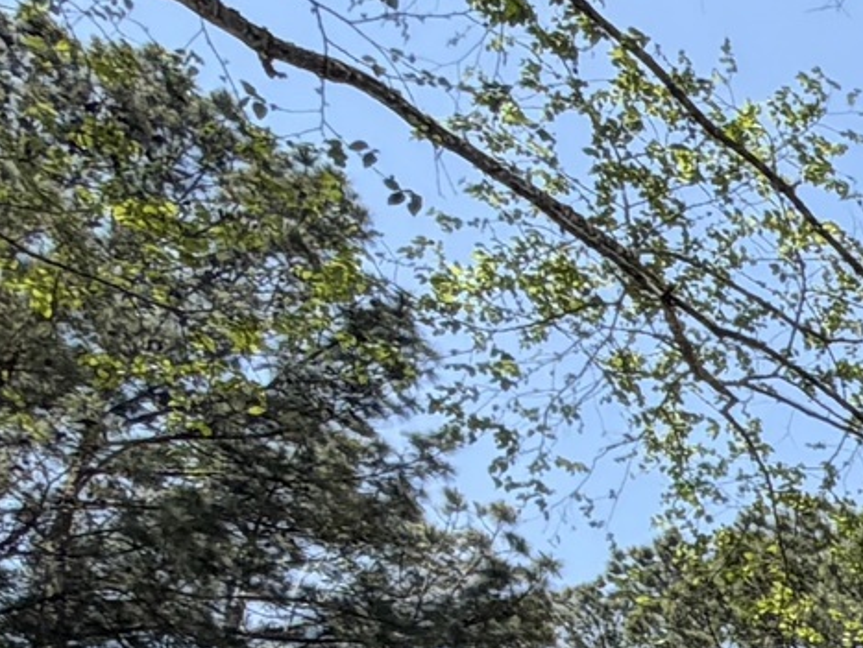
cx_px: 2083
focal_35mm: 92
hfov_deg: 14.2
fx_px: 2295
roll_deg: +2.1
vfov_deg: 14.2
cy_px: 1163
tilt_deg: +14.0
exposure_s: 1/770
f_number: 2.2
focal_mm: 2.22
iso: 32
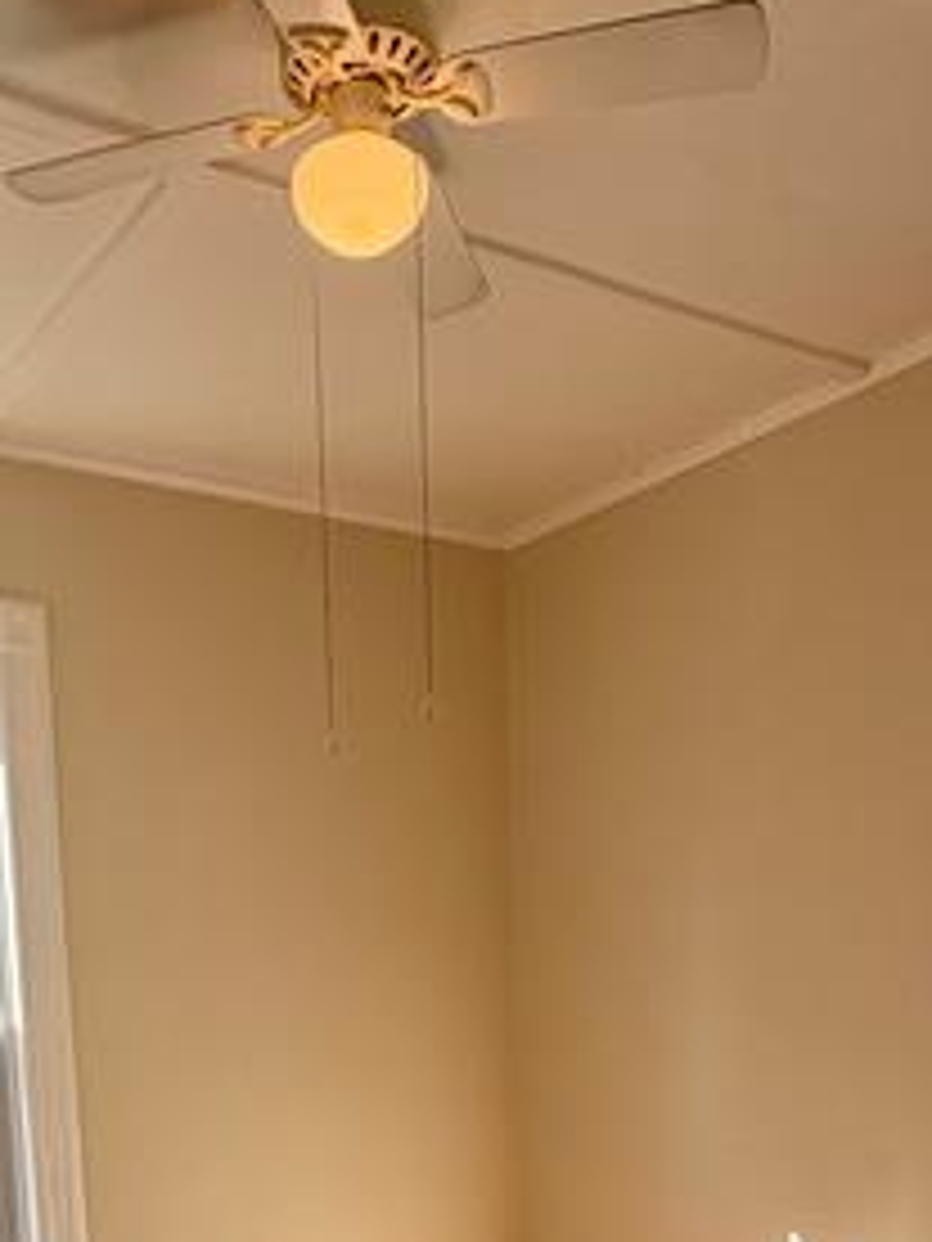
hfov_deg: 36.6
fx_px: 1400
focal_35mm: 39
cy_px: 1233
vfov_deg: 41.8
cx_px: 360
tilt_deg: -9.6
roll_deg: +2.2
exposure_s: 1/141
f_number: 2.2
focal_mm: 2.22
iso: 64
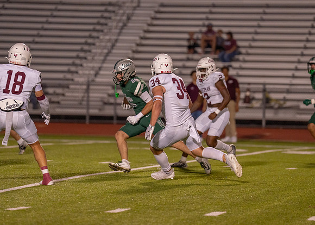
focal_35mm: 270
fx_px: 2414
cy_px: 104
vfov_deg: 5.3
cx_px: 164
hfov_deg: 7.5
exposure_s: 1/1000
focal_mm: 200
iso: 2000
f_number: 2.8
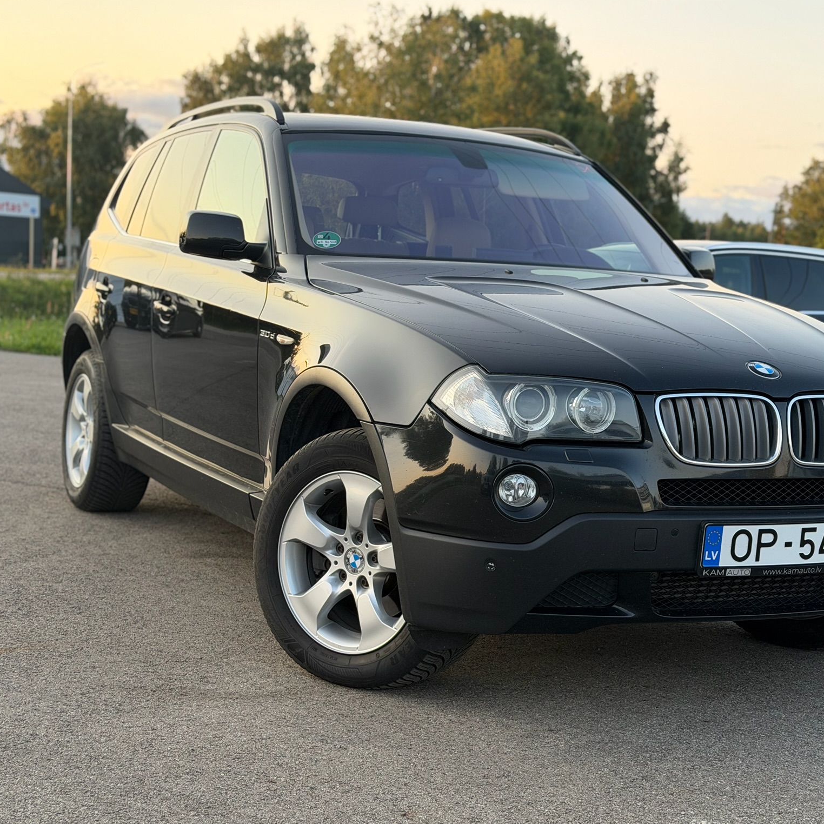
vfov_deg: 30.0
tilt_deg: -6.4
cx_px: 506
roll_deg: -2.6
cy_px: 412
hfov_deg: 29.9
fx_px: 1535
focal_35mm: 57
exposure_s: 1/177
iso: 80
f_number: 1.78
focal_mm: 6.76
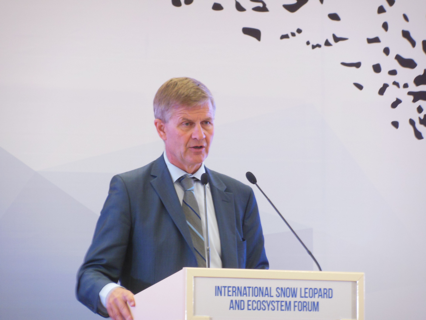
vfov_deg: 4.4
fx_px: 4184
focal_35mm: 340
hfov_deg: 5.8
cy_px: 160
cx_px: 213
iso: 400
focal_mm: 60.7
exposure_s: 1/10
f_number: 5.7
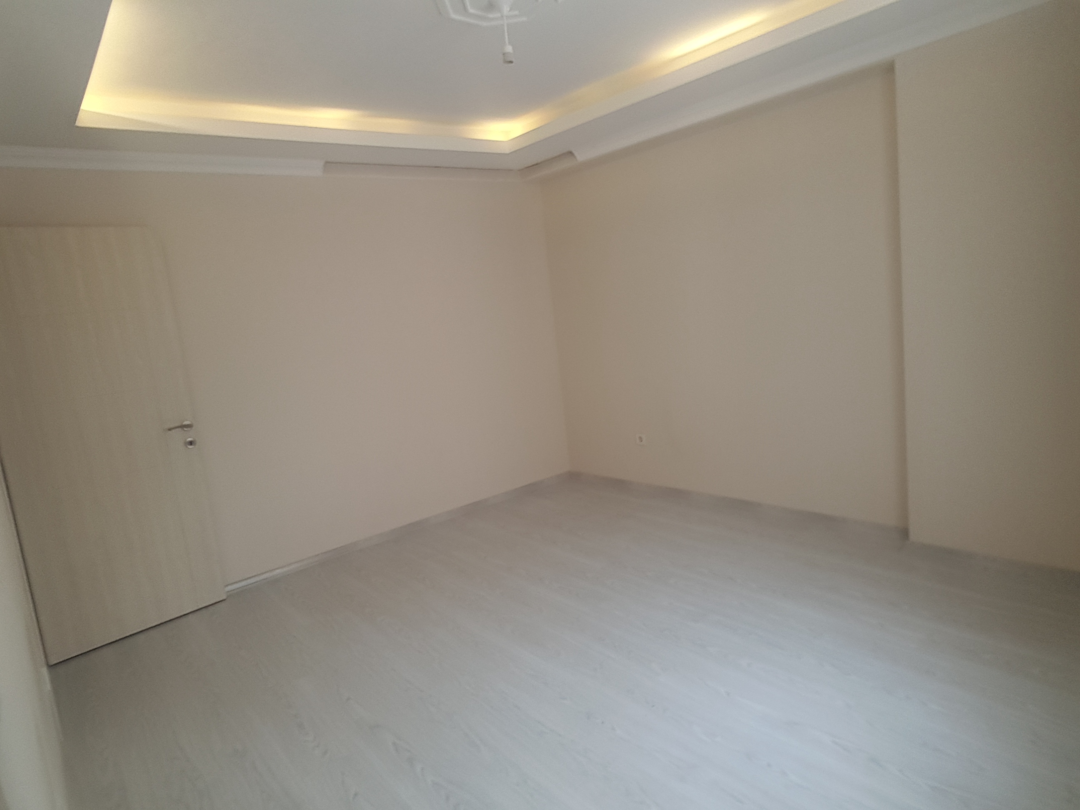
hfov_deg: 79.0
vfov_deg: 63.4
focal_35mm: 21
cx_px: 540
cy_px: 405
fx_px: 655
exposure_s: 1/33
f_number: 1.7
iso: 64
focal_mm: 2.1
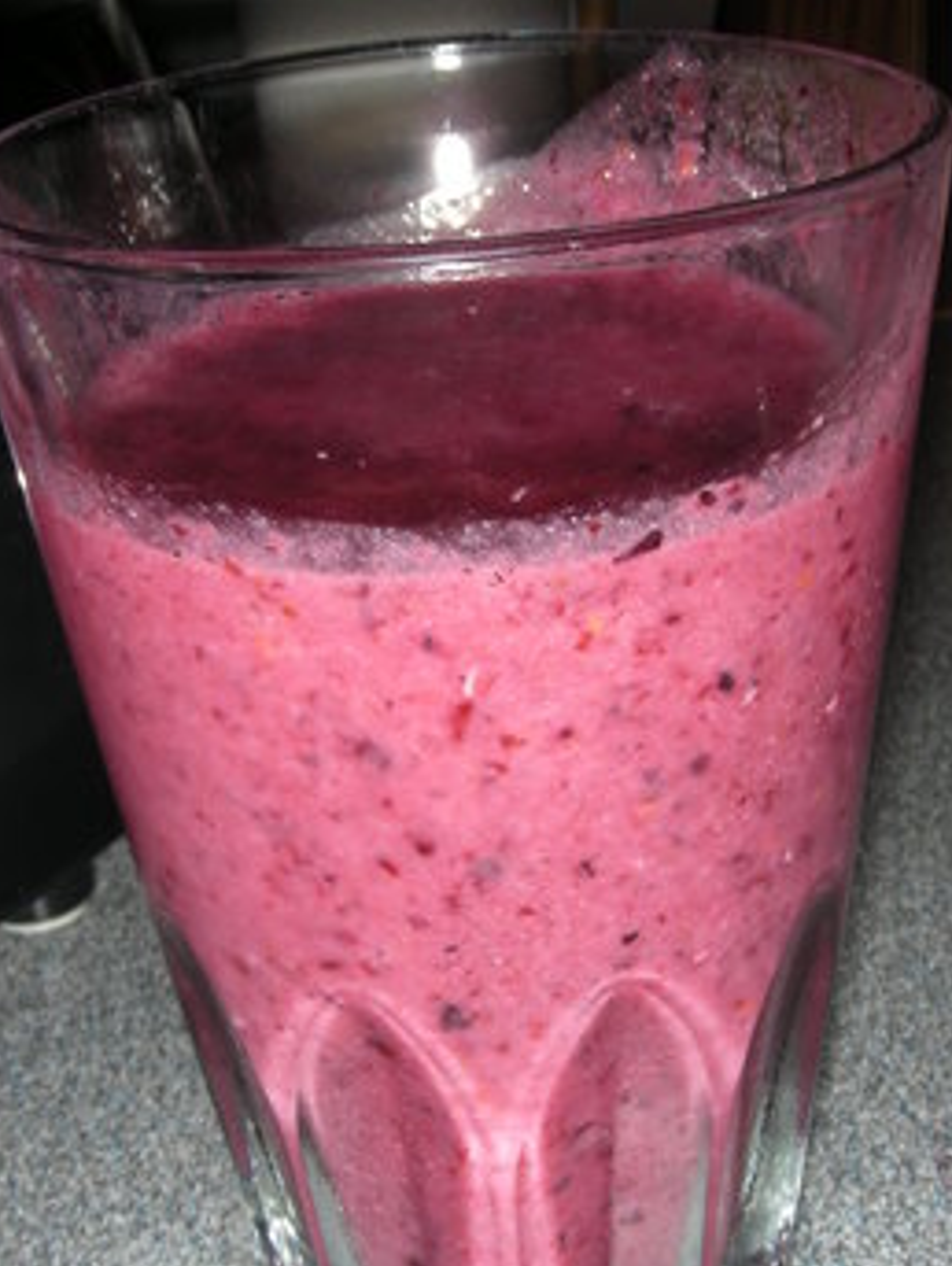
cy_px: 670
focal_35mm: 51
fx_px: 1867
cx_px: 450
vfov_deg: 37.4
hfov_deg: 28.6
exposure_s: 1/60
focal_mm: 6.3
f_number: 13.6
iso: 53
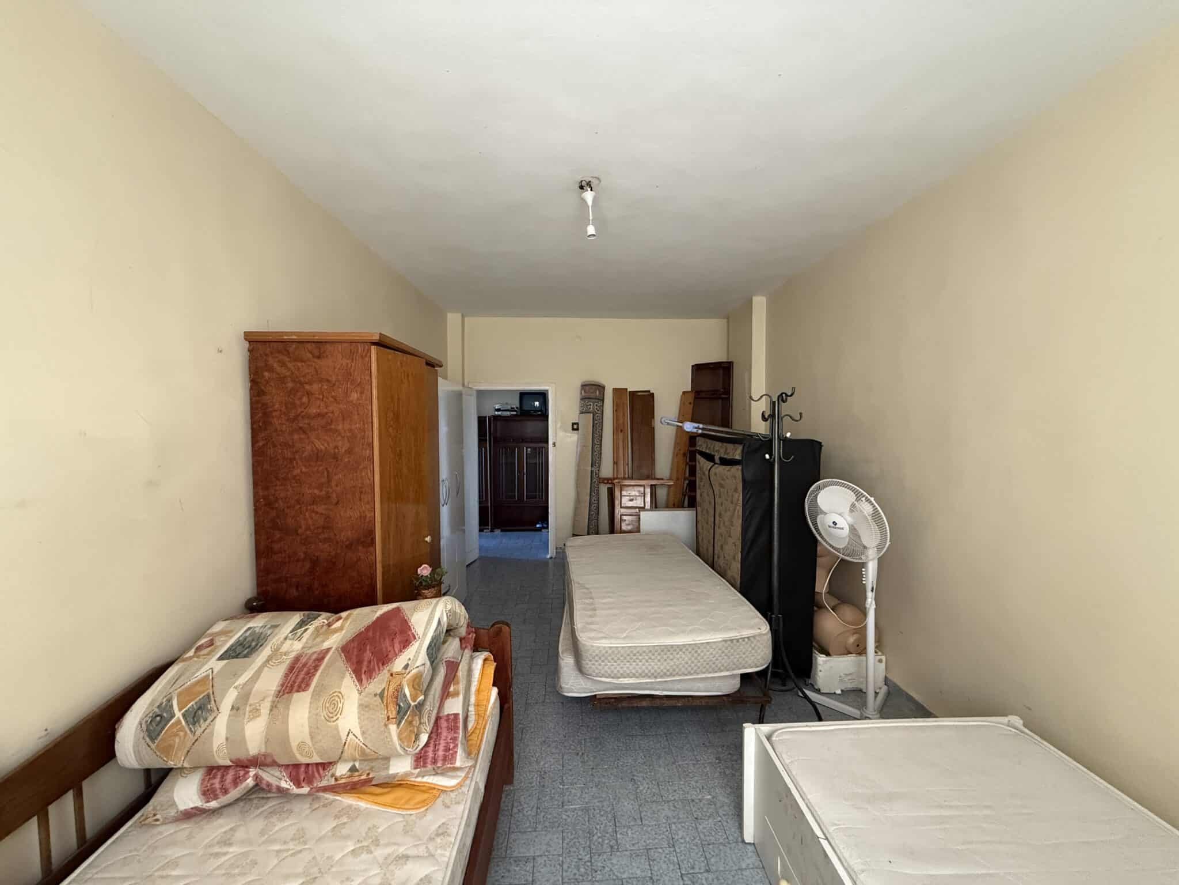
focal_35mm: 14
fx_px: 477
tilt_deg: -1.7
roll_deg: +0.1
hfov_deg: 102.1
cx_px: 590
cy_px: 442
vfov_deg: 85.7
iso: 800
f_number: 2.2
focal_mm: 2.22
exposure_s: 1/60
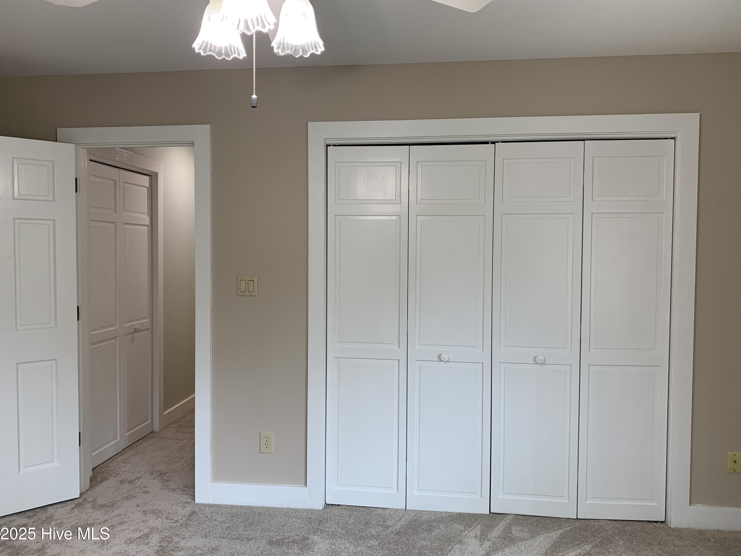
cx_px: 371
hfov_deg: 65.3
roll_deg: -0.1
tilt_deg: -3.1
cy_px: 271
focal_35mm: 27
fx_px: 578
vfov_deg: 51.4
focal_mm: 4.25
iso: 50
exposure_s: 1/60
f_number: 1.8
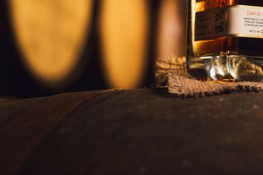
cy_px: -47
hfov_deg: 19.6
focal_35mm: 101
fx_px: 737
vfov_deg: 13.1
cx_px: 270
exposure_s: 1/800
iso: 1250
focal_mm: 36
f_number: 2
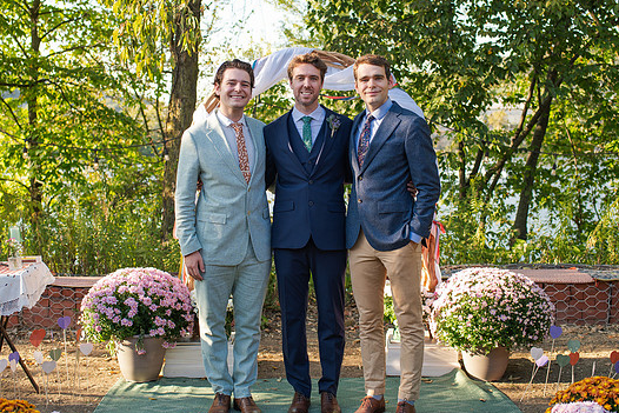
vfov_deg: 30.5
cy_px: 182
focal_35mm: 44
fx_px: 757
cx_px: 299
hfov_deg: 44.5
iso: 250
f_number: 3.2
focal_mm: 35
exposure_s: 1/640
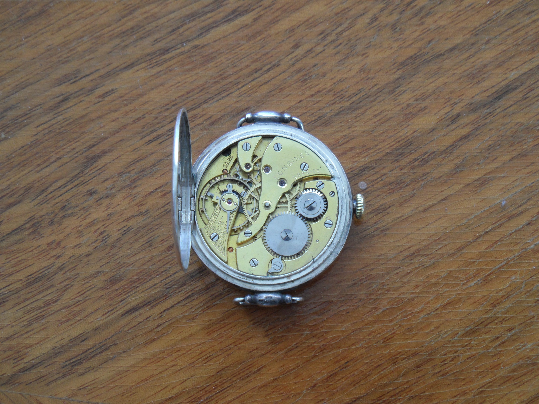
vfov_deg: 18.4
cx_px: 270
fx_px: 1246
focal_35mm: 80
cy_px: 202
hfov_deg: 24.4
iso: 160
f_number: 4.2
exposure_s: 1/45
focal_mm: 13.2
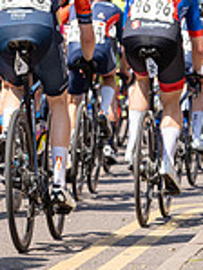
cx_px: -107
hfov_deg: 5.6
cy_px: -15
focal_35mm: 265
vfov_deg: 7.4
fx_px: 2069
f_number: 4
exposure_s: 1/800
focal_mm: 71
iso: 160
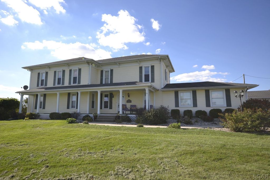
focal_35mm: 21
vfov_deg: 59.5
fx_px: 158
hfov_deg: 81.2
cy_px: 90
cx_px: 135
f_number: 7.1
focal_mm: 14
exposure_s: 1/200
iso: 100
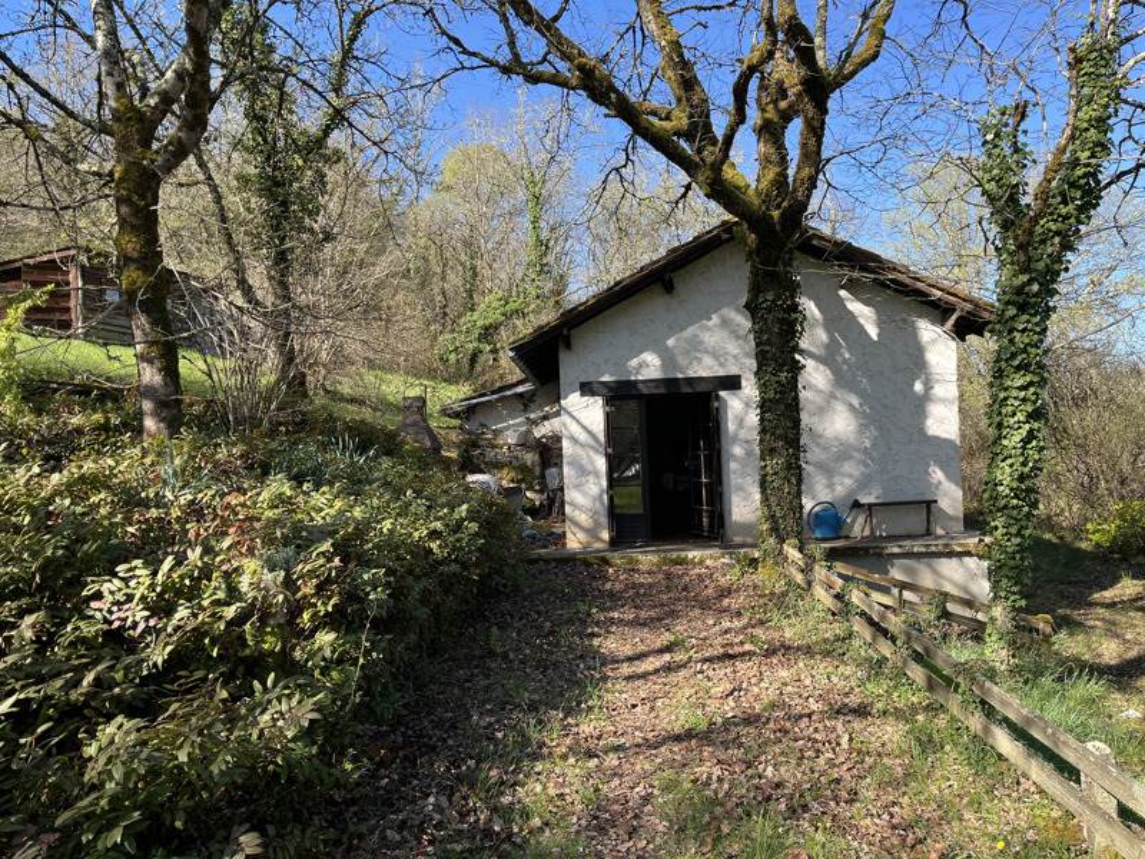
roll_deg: +3.0
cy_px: 430
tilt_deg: +1.5
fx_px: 860
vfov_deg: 53.1
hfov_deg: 67.3
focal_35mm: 26
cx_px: 572
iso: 50
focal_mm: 5.1
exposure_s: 1/1028
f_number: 1.6
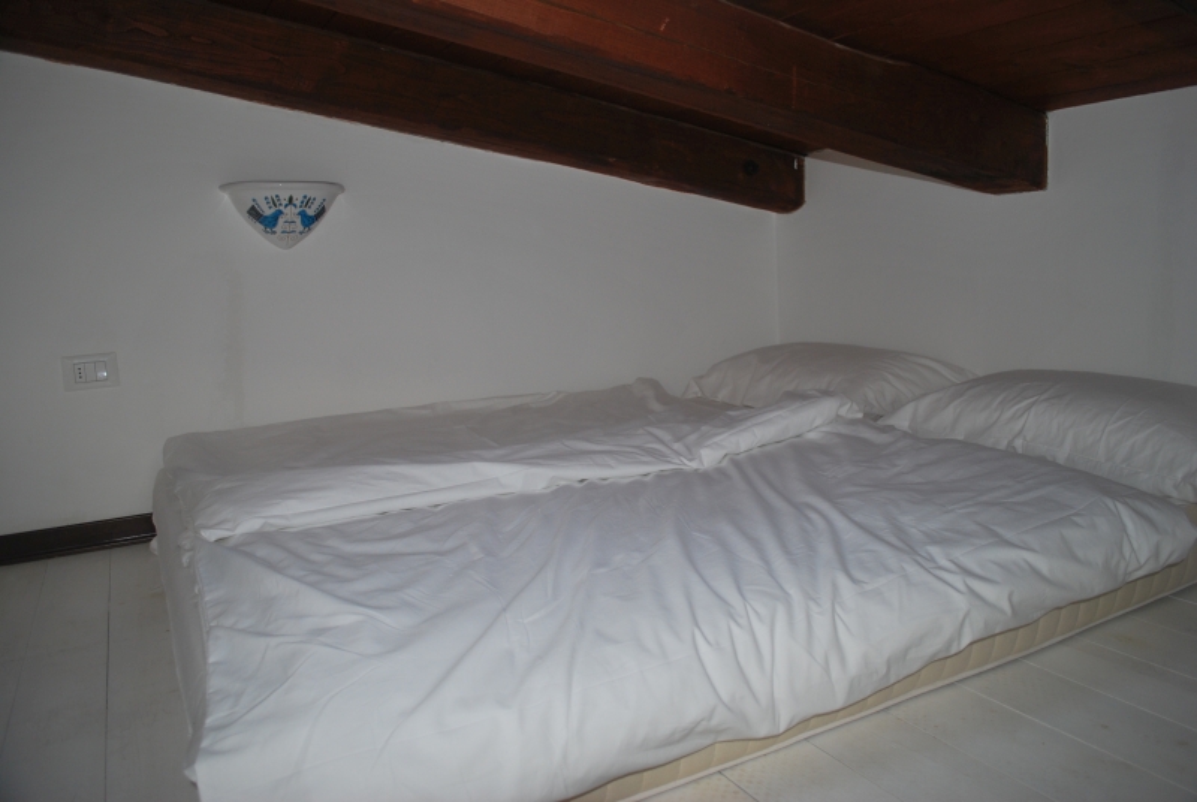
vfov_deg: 48.1
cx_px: 598
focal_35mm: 27
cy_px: 401
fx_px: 899
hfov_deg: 67.3
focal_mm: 18
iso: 200
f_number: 3.5
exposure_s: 1/60
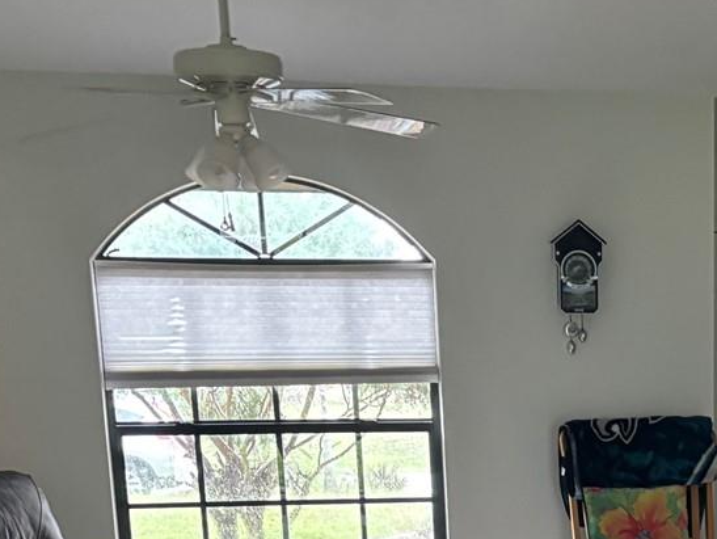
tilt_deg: -13.6
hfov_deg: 24.7
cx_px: 676
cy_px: 771
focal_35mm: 76
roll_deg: +0.0
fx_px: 1575
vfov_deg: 17.7
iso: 500
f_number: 1.6
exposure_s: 1/60
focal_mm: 5.96
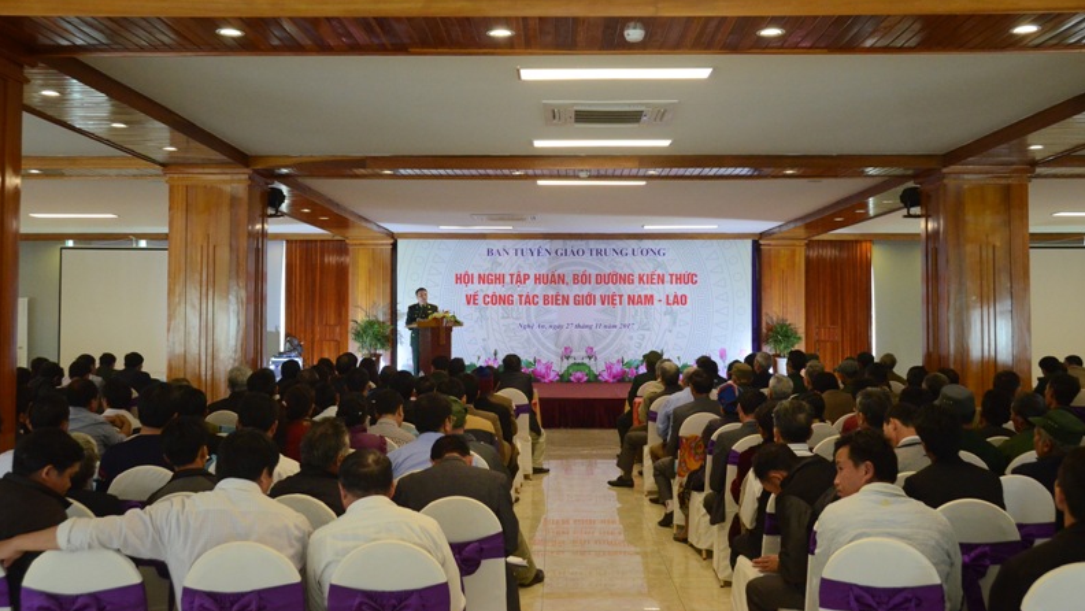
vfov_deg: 31.2
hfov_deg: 52.8
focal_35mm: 38
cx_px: 542
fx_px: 1094
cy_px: 271
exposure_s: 1/125
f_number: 6.3
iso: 3200
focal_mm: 24
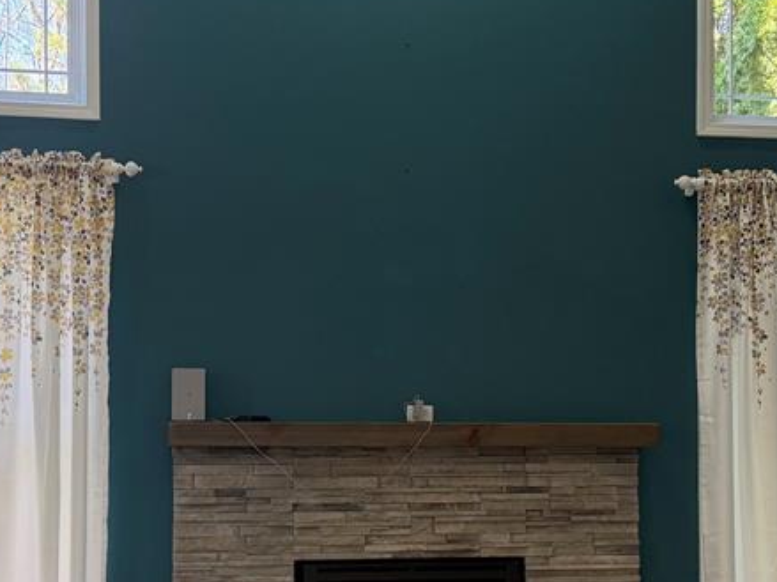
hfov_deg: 34.3
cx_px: 313
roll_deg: +0.1
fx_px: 1257
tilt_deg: +0.9
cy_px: 402
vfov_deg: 25.9
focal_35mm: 56
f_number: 1.78
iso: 200
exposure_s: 1/120
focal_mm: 6.76
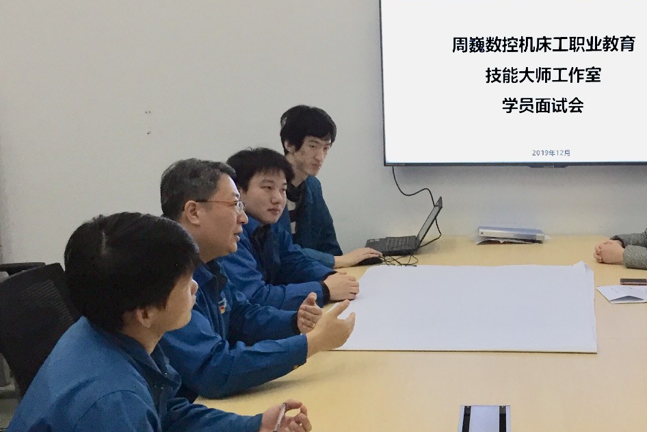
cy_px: 264
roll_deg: +0.0
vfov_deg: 26.4
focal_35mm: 51
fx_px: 917
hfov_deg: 37.9
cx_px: 484
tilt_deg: -11.8
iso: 64
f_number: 2.2
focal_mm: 4.15
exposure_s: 1/33
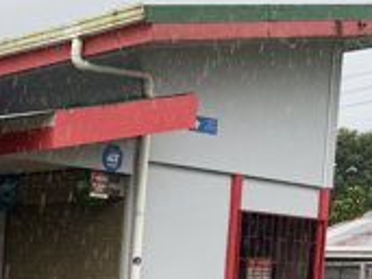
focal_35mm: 89
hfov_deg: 19.1
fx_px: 956
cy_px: 307
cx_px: -199
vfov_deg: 16.1
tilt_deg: -2.5
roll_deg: -1.4
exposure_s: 1/547
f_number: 1.78
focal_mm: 6.76
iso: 80
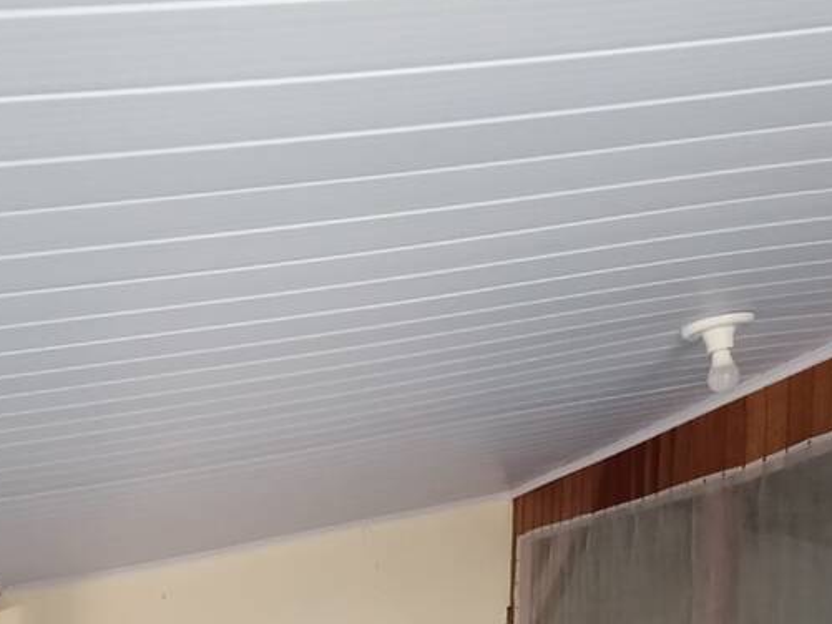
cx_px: 427
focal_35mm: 46
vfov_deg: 27.6
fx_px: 1106
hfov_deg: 41.2
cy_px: 752
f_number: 2.2
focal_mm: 1.65
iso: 400
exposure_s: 1/40
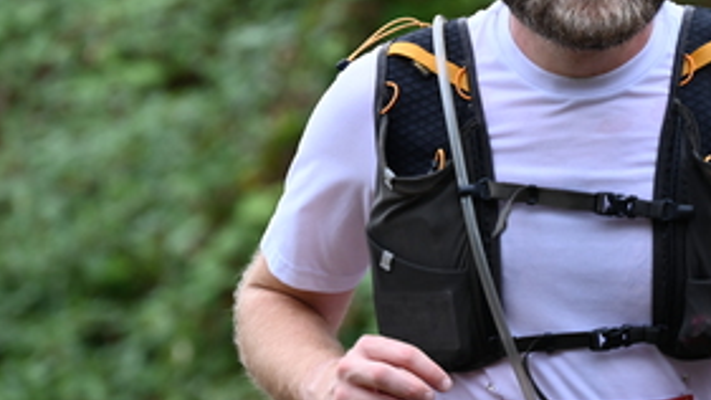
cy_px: 191
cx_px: 514
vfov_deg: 3.0
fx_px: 7729
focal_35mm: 410
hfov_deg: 5.3
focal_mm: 200
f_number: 6.3
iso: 640
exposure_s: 1/250
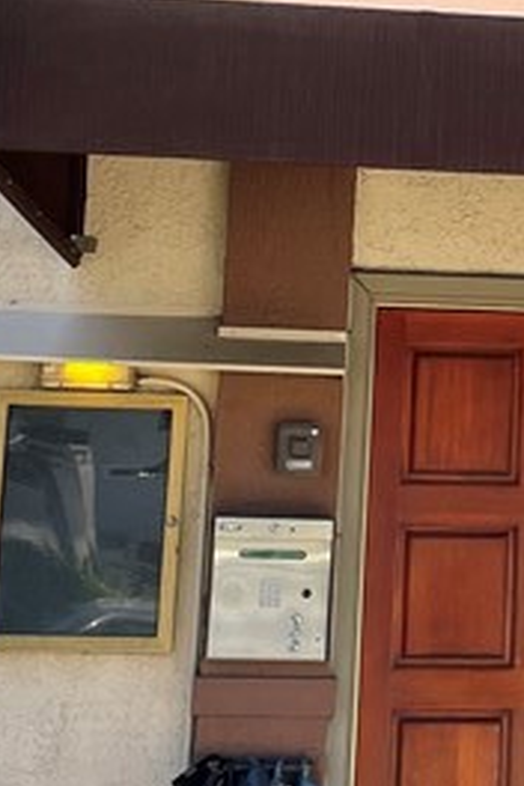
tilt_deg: +10.1
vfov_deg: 19.3
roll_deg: -0.6
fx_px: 2292
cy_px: 185
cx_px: 676
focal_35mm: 105
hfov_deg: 12.6
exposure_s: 1/774
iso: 32
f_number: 1.6
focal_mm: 4.2
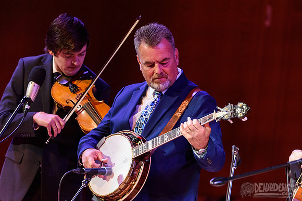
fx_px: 3524
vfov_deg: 3.3
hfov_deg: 4.9
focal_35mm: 420
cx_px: 151
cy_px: 100
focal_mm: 420
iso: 2500
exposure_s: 1/250
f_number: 6
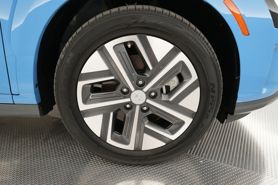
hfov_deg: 65.5
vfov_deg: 46.4
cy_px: 92
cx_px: 139
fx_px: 216
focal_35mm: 28
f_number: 2.8
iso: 1600
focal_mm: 28
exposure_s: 1/100
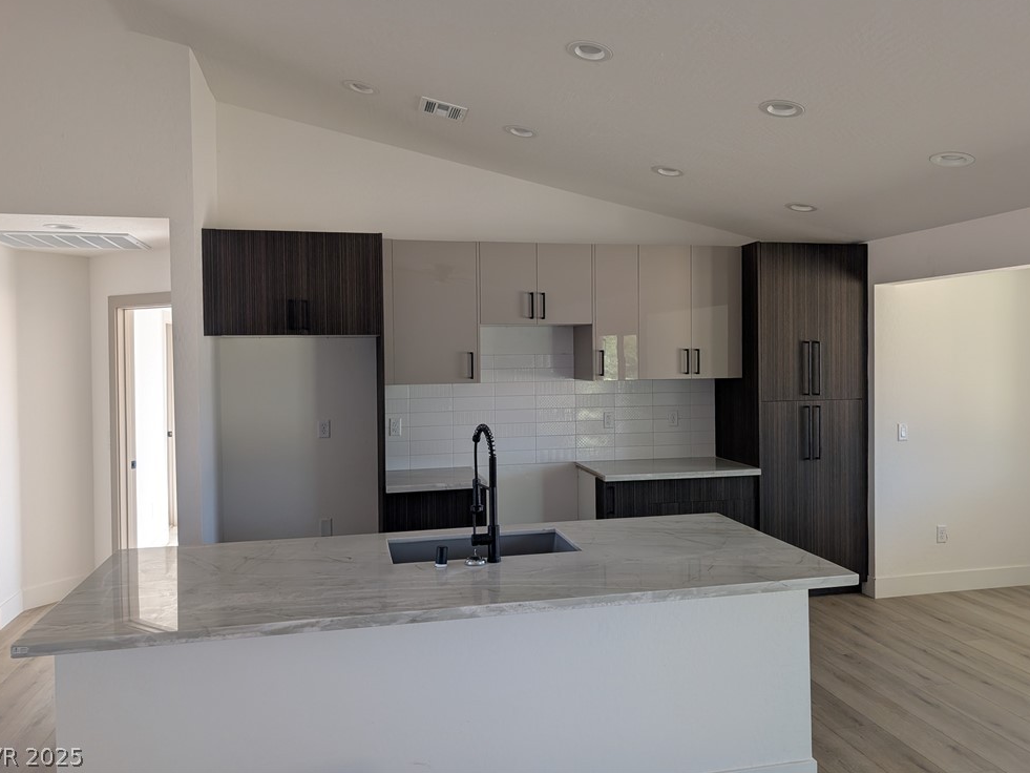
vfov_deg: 54.9
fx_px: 744
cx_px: 505
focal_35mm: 25
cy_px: 371
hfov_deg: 69.4
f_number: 1.68
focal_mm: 6.9
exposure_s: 1/127
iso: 65
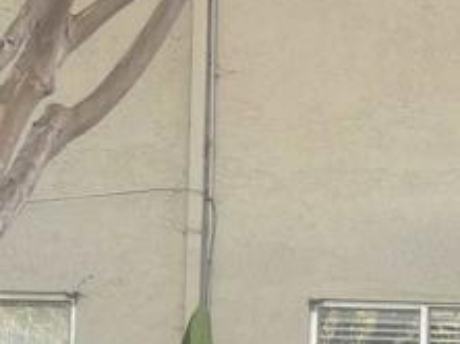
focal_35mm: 120
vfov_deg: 12.0
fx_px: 1593
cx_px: 763
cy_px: 433
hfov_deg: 14.8
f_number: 1.6
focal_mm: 5.96
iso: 32
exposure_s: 1/122
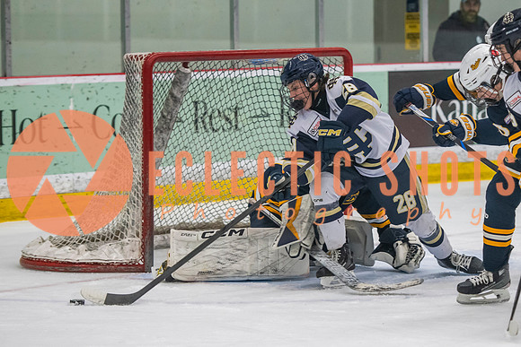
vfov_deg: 6.9
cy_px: 141
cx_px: 386
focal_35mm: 201
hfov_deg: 10.2
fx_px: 2903
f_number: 3.2
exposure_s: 1/640
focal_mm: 116
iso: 2000
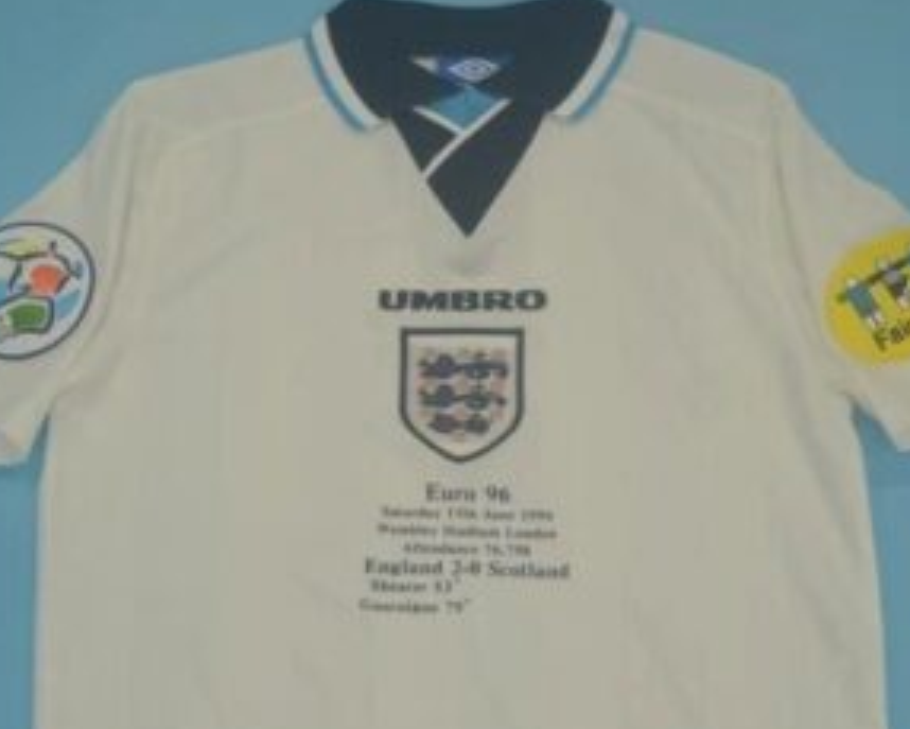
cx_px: 452
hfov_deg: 29.1
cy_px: 598
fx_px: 1751
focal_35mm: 65
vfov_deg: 23.1
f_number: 4.5
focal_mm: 22
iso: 200
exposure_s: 1/200
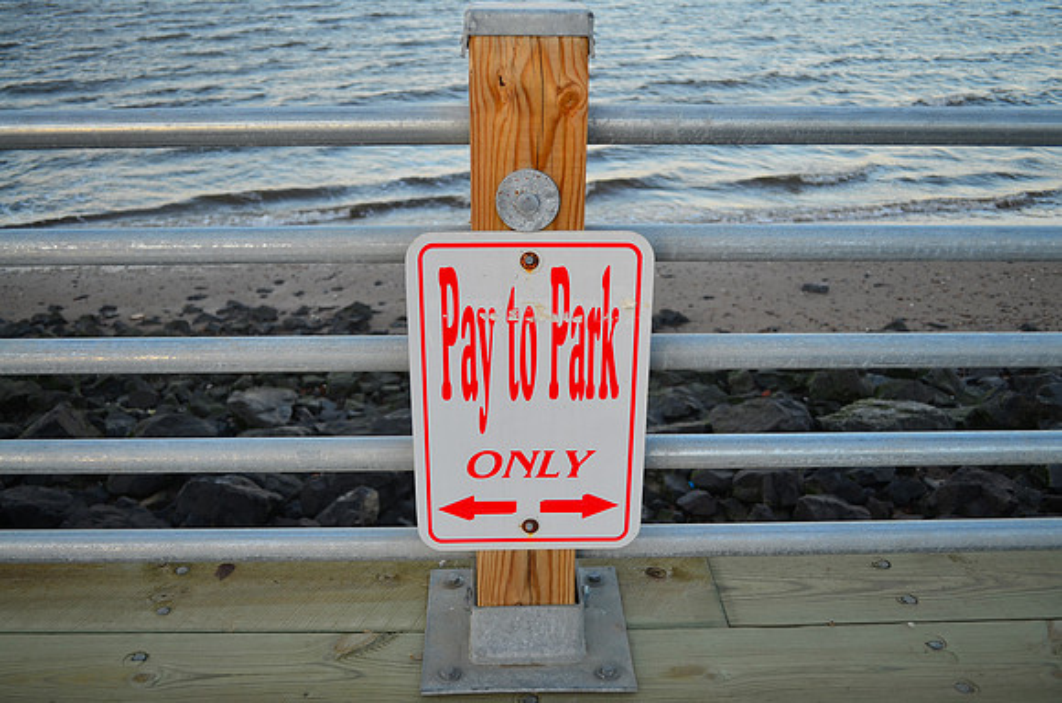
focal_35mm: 36
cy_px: 352
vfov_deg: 36.7
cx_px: 531
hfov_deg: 53.2
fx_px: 1060
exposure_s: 1/80
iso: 100
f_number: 4.2
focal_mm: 24
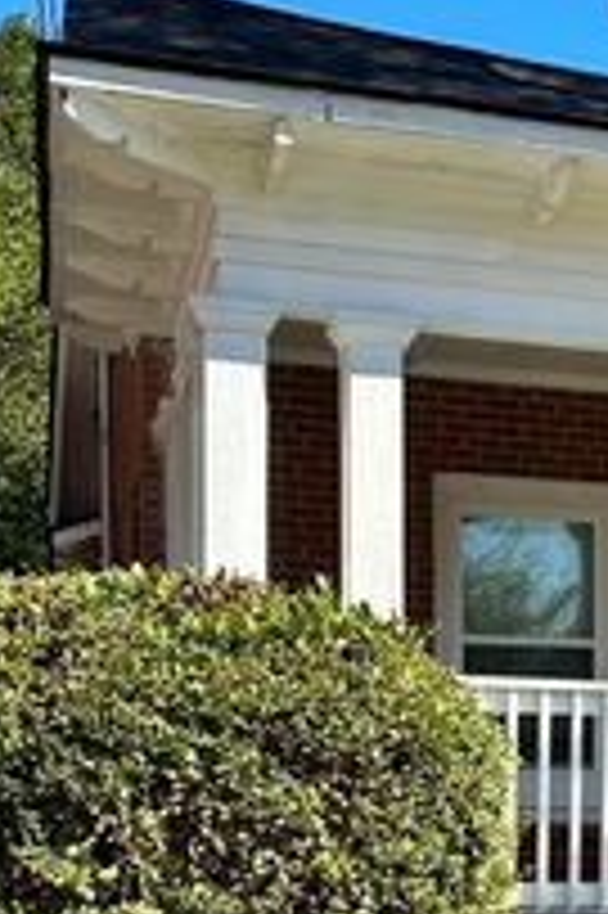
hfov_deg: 15.5
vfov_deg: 24.1
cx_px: 887
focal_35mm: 82
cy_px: 831
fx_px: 2081
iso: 80
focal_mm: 6.86
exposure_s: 1/2110
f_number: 1.78
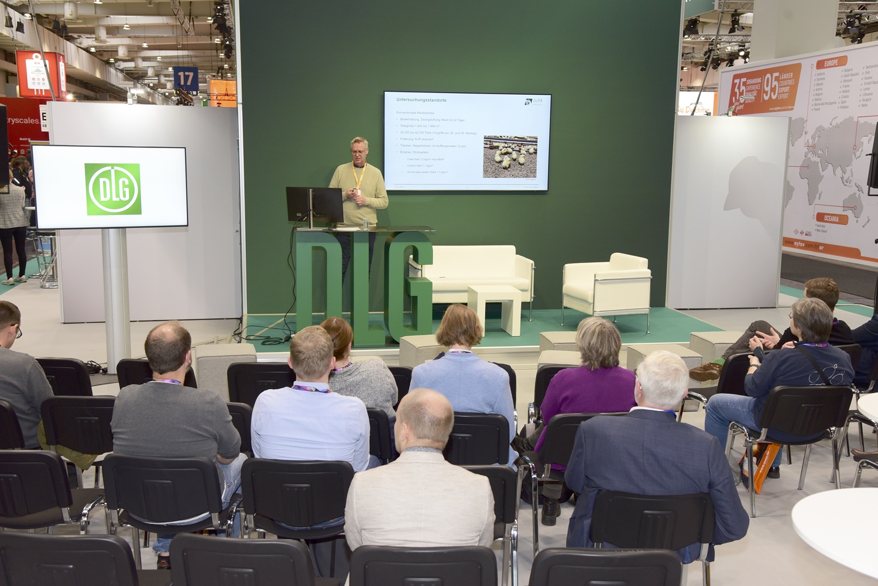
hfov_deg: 50.7
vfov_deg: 35.1
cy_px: 293
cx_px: 439
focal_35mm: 38
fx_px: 927
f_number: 5.6
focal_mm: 38
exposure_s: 1/100
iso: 1000
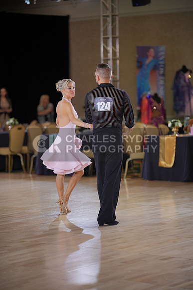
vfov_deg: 19.1
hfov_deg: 12.8
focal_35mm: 107
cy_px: 145
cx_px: 96
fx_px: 860
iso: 640
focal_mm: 107
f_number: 2
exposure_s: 1/500
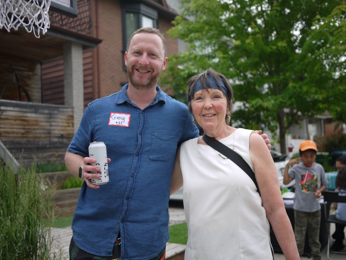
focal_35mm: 40
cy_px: 130
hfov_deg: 46.8
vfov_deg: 36.0
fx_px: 400
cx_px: 173
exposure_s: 1/640
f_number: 1.7
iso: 100
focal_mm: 20
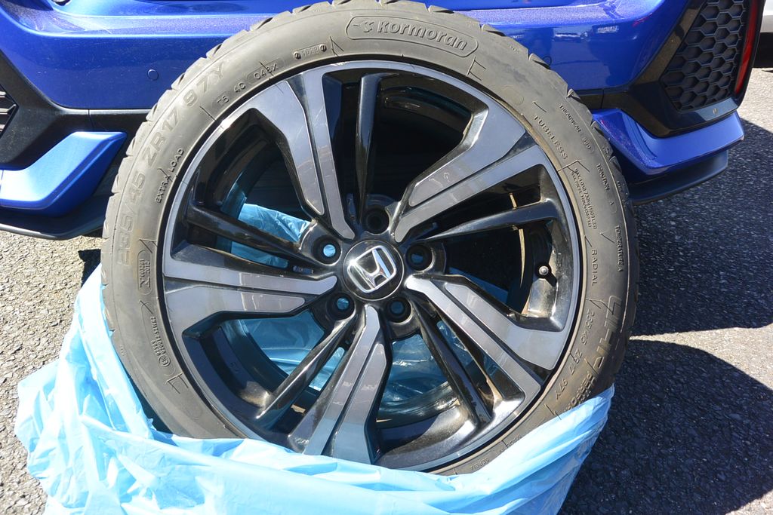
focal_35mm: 27
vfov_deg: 47.9
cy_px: 258
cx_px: 386
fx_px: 580
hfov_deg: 67.4
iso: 160
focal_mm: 10
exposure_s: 1/320
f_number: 4
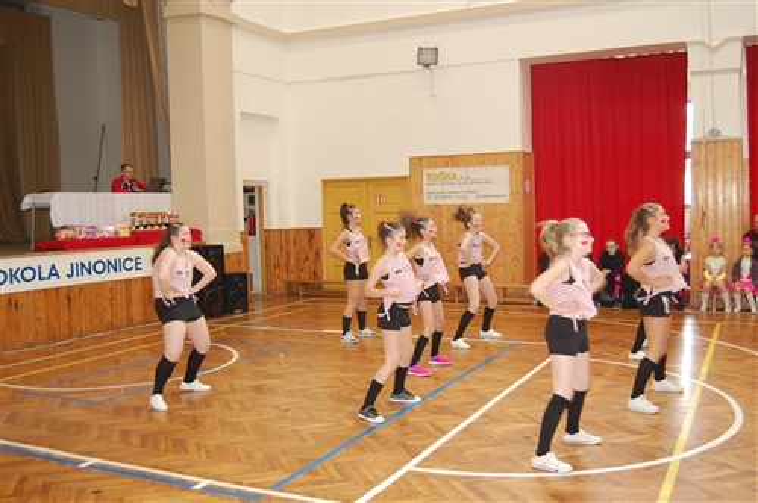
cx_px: 379
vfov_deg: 36.8
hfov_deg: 53.2
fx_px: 757
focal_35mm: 36
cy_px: 252
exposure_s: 1/60
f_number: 4
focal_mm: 24
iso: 560
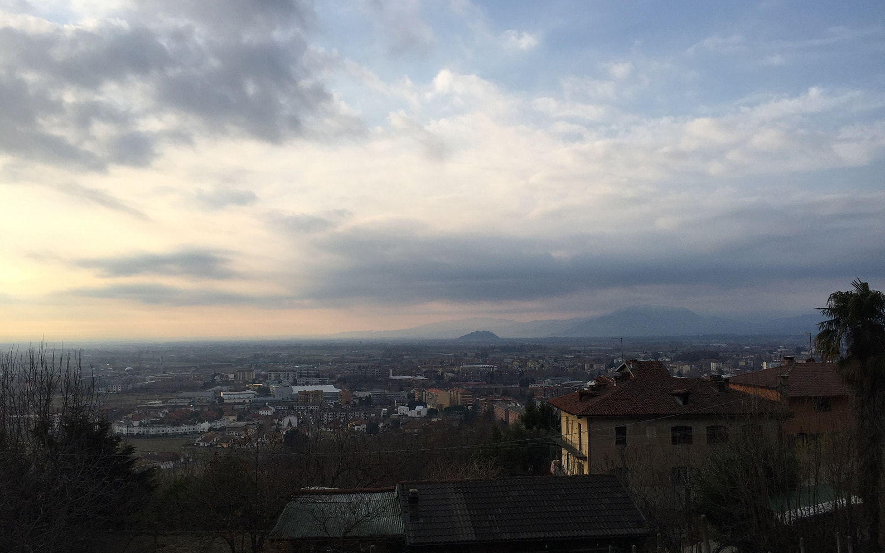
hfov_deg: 61.2
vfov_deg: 40.5
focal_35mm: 31
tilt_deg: +2.3
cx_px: 443
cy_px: 312
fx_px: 748
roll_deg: +1.0
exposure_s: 1/2326
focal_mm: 4.15
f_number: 2.2
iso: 32
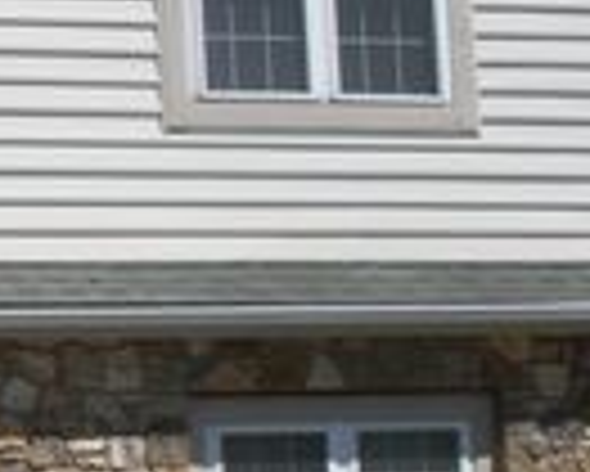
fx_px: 2412
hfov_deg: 13.0
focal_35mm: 138
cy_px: 191
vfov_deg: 11.2
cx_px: -369
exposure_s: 1/400
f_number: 7.1
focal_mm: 7.7
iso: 50
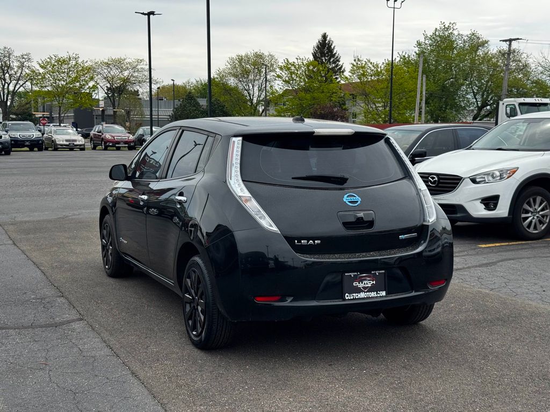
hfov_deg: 39.7
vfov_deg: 30.3
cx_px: 275
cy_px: 206
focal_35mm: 48
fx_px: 763
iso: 64
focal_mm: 6.76
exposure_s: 1/2252
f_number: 1.78
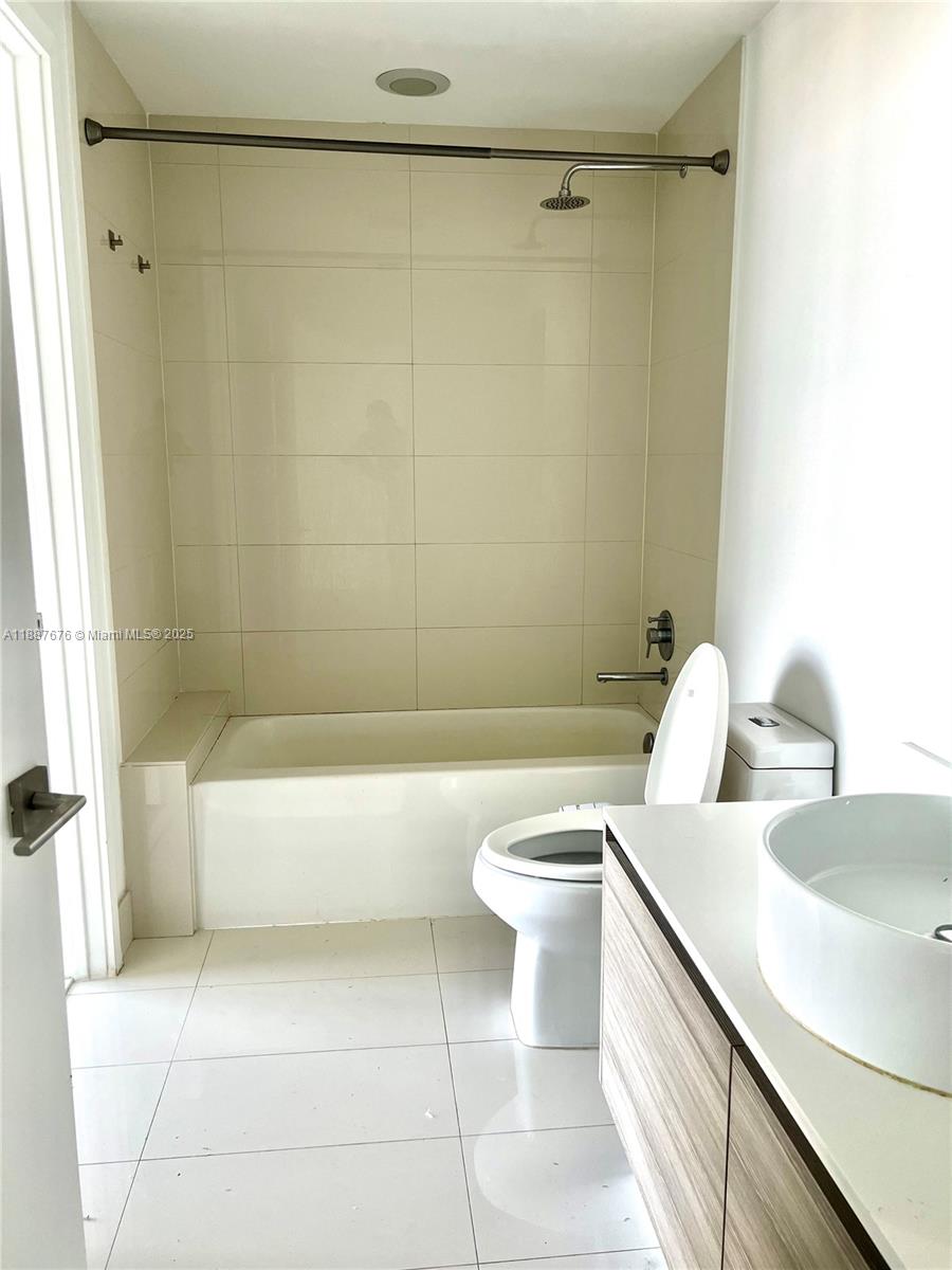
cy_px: 635
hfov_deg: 53.1
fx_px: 953
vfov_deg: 67.3
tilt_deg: -10.0
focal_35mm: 26
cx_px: 476
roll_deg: +0.4
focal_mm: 5.7
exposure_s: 1/121
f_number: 1.5
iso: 125
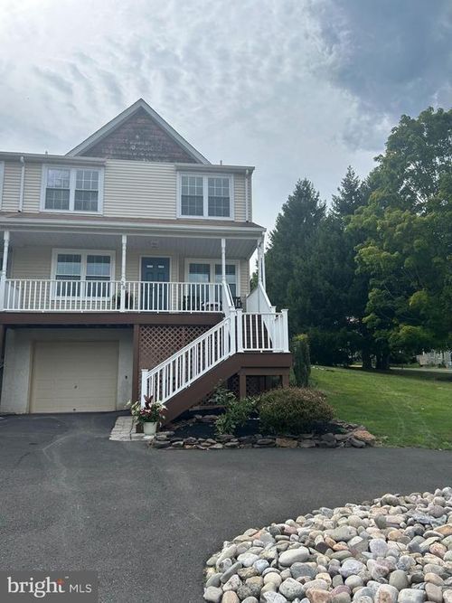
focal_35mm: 26
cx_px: 226
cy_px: 302
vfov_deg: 67.3
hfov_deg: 53.0
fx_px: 453
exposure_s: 1/4831
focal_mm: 5.7
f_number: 1.5
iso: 50
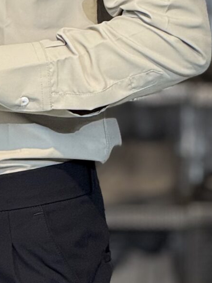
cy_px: 20
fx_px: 4257
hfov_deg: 2.8
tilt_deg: -4.0
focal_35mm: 521
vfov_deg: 3.8
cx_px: -36
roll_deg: -1.2
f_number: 2.8
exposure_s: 1/100
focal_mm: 15.66
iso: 125
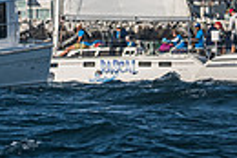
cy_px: -106
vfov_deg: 1.9
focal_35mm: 737
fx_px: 4857
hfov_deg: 2.8
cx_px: 108
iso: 400
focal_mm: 125
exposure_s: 1/5000
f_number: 4.5
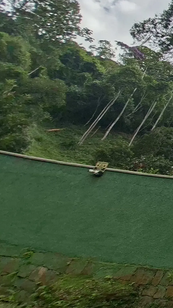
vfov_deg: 53.1
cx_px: 384
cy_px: 107
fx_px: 302
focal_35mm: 37
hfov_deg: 16.9
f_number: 2.2
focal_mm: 1.74
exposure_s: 1/1279
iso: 40
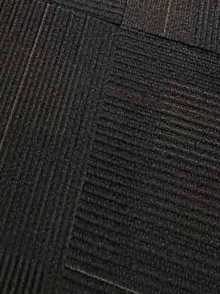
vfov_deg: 19.7
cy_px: -280
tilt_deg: -44.2
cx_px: 137
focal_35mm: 58
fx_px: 492
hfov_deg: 25.1
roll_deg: -1.4
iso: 200
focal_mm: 2.22
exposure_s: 1/99
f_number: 2.2
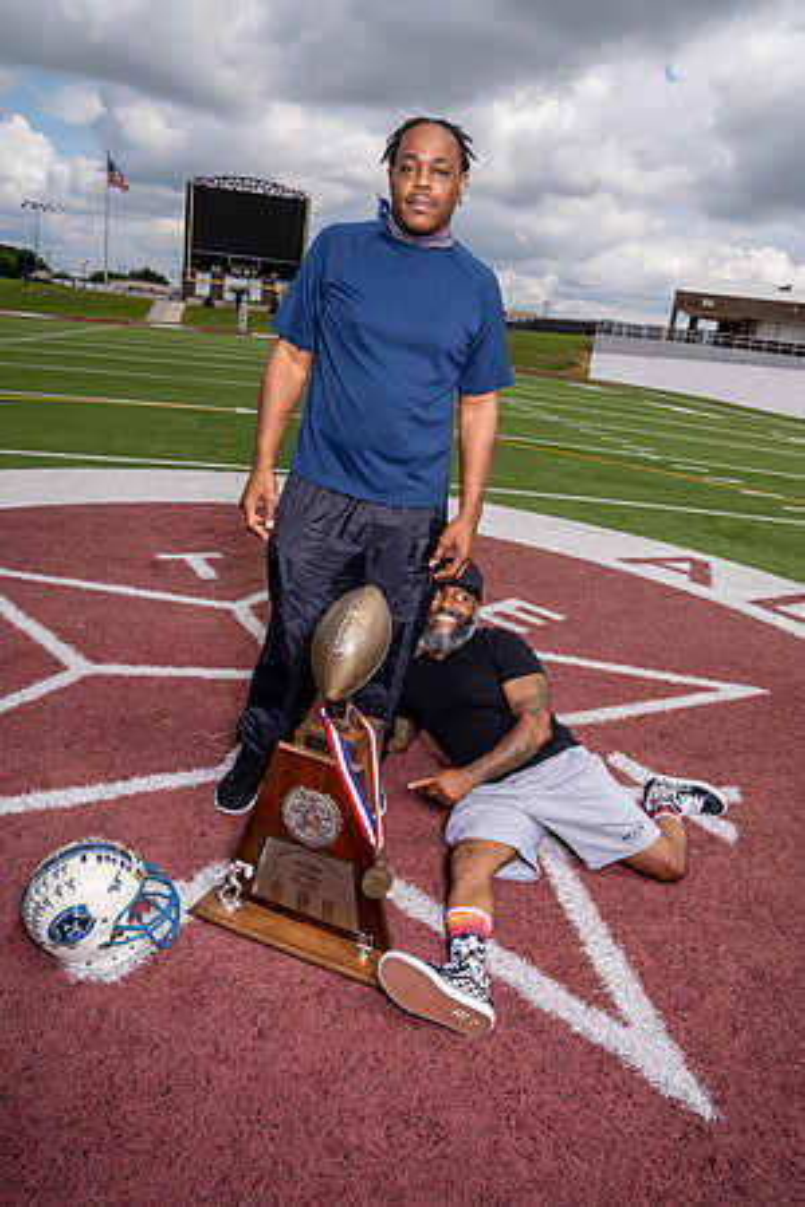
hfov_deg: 53.1
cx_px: 402
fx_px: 805
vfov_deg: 73.7
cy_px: 604
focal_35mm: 24
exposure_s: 1/200
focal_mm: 24
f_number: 11
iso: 125
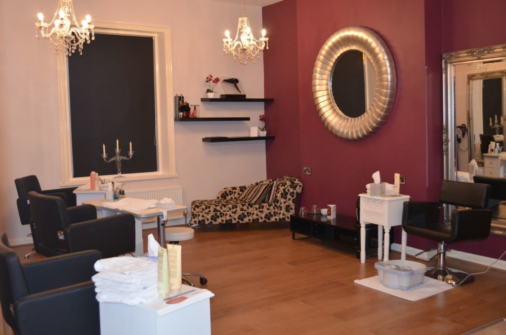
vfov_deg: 36.7
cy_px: 168
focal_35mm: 36
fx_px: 505
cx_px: 253
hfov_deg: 53.2
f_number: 4
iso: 900
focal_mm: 24
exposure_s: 1/60
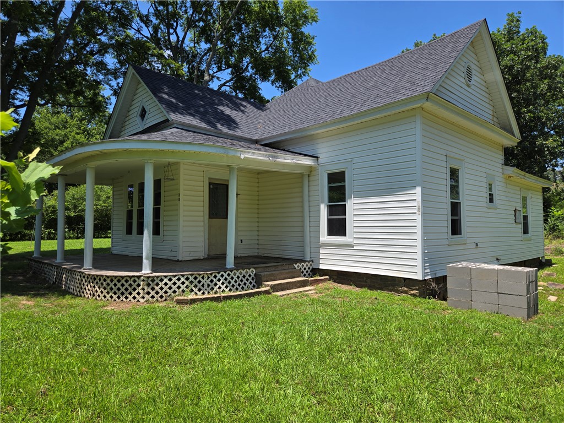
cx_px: 282
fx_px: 375
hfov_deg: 73.9
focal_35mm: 23
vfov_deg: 58.9
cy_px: 212
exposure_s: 1/1476
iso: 25
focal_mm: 5.4
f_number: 1.8
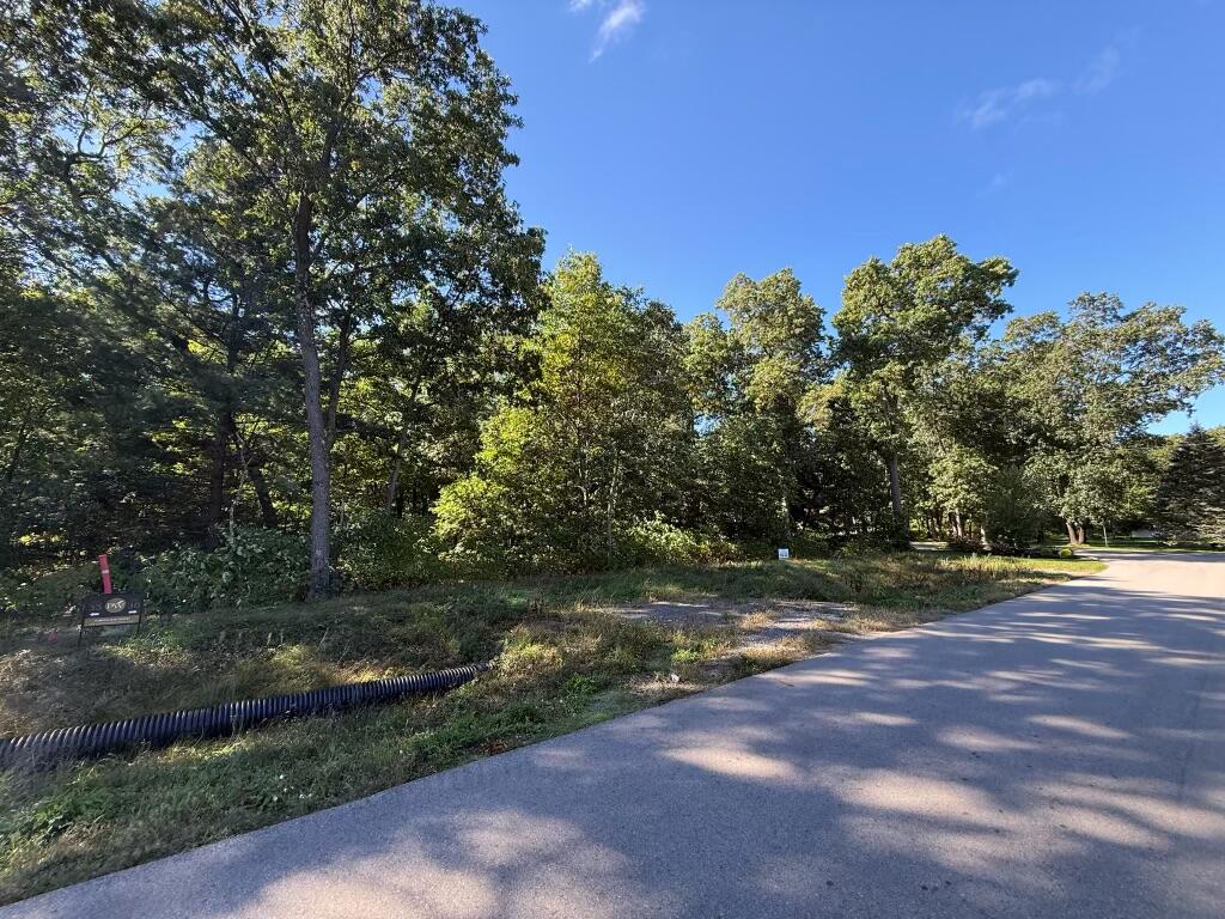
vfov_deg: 85.7
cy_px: 460
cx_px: 612
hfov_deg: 102.1
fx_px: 495
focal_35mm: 14
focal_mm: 2.22
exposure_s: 1/253
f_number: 2.2
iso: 64
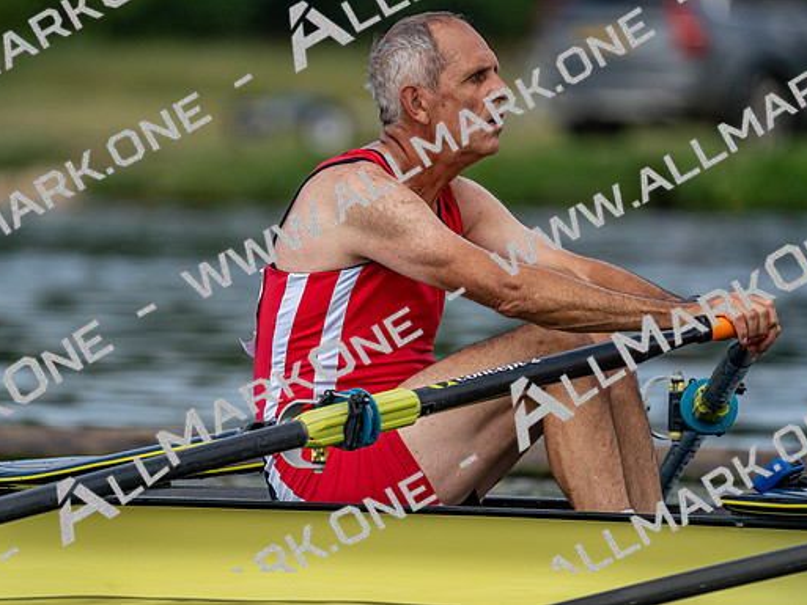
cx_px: 376
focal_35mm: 523
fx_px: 12196
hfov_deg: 3.8
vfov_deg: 2.8
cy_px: 302
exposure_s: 1/1600
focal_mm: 481
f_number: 6.3
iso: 400
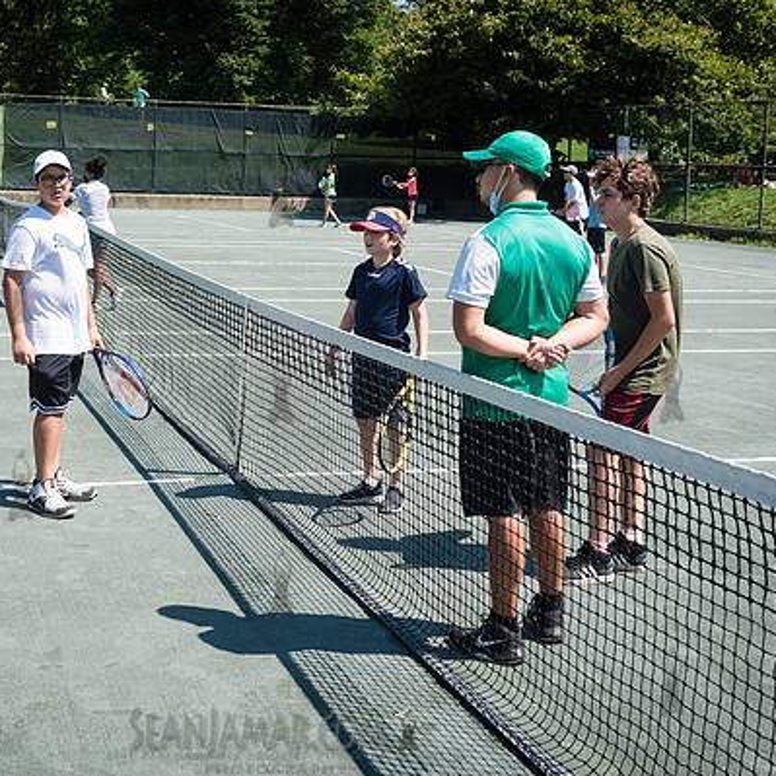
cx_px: 233
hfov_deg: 33.0
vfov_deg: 33.4
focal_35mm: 51
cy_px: 349
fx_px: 1293
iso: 125
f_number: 5.6
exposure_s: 1/500
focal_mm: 36
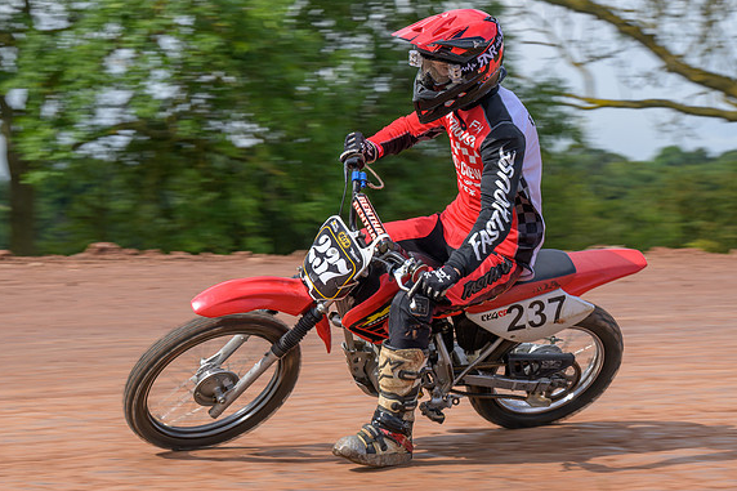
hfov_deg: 16.7
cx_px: 338
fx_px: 2517
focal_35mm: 123
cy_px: 264
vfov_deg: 11.1
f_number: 8
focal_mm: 75
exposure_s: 1/200
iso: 100
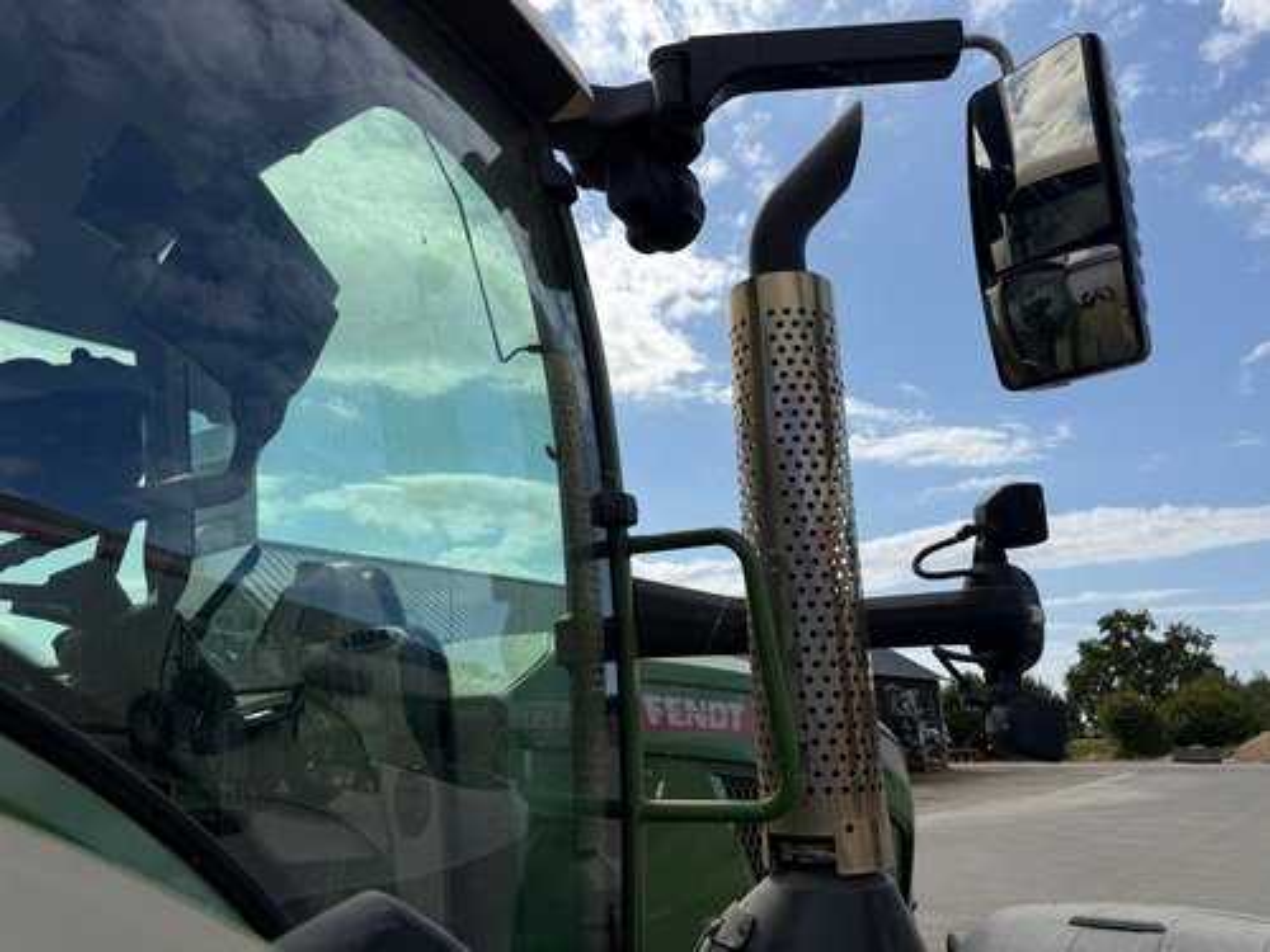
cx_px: 635
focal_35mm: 24
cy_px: 476
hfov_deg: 71.6
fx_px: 881
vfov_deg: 56.8
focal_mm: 6.76
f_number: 1.78
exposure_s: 1/10309
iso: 100
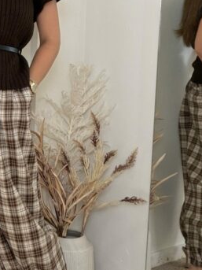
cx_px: -11
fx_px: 545
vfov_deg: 27.5
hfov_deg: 20.2
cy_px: 80
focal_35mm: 70
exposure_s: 1/50
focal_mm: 2.71
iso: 80
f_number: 1.9
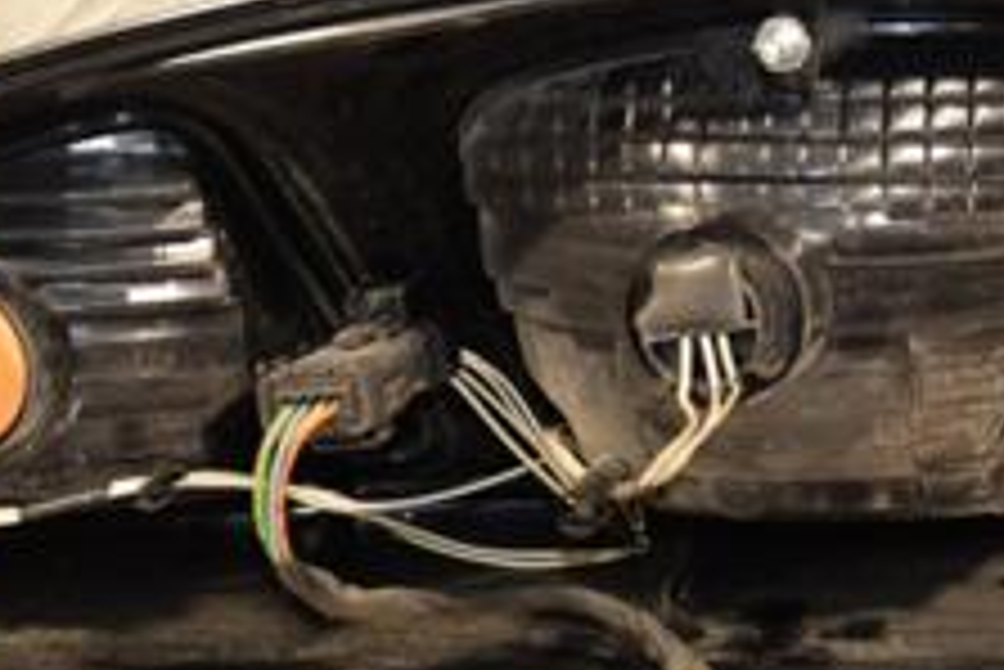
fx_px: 5061
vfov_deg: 7.6
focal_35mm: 181
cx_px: 495
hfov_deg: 11.3
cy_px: 270
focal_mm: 45
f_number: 4.8
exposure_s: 1/125
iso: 800
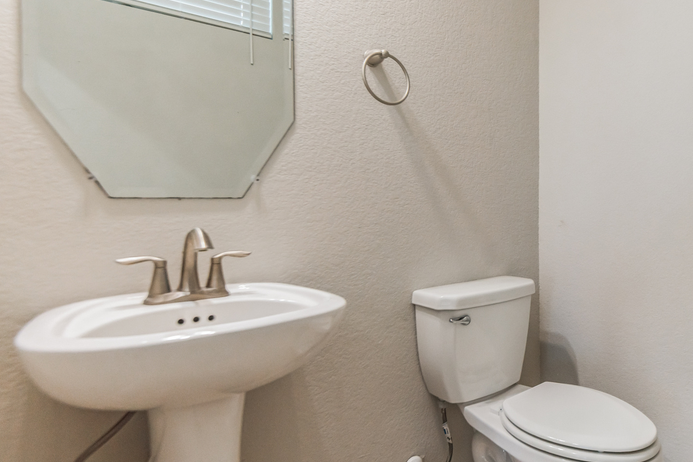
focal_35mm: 23
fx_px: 443
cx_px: 496
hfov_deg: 72.3
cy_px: 221
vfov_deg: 55.1
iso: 1600
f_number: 4.5
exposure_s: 1/160
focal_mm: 16
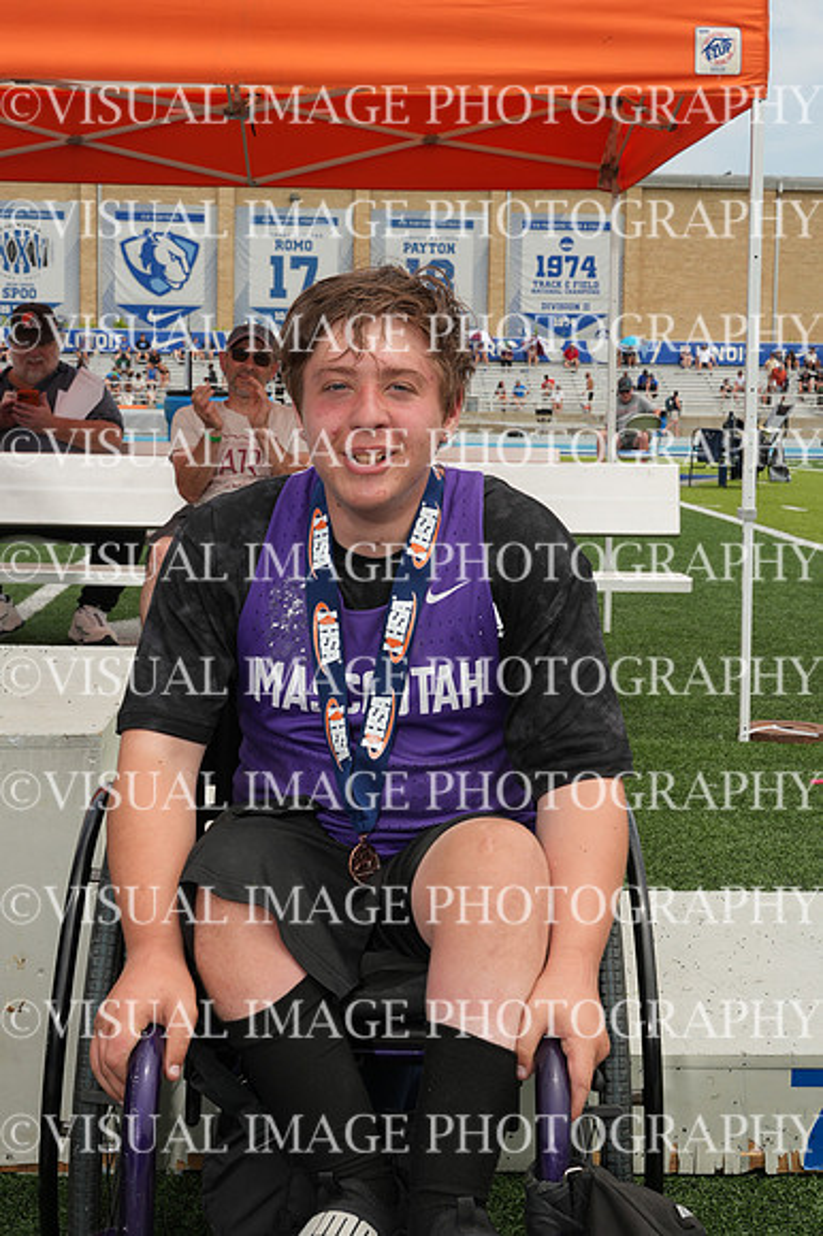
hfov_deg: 21.5
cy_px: 618
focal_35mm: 63
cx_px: 412
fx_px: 2163
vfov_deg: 31.9
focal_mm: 42
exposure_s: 1/160
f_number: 11
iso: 100
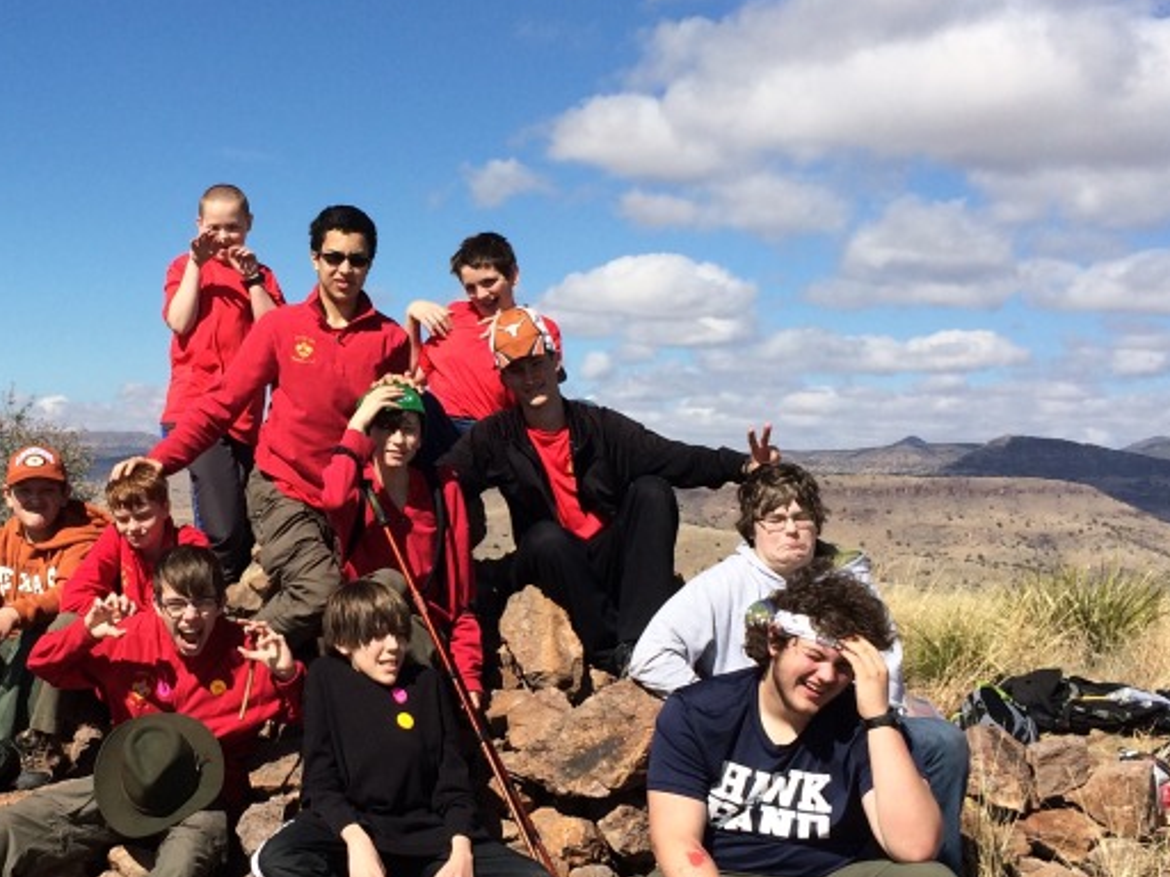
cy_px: 438
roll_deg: -1.4
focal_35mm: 58
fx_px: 1960
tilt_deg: -3.3
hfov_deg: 32.5
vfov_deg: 25.2
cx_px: 272
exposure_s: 1/2933
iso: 32
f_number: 2.2
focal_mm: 4.15
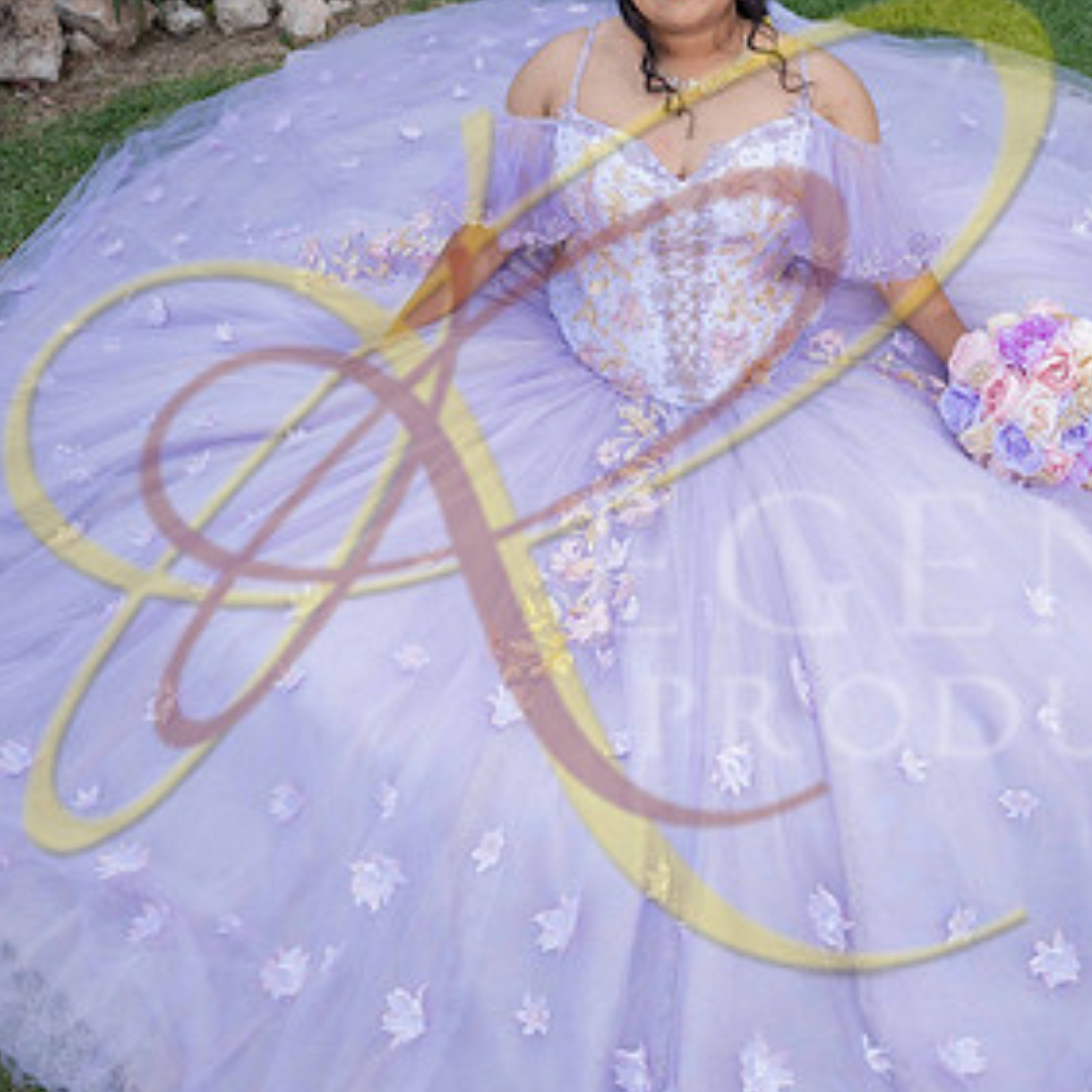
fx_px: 1249
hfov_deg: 46.3
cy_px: 482
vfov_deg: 47.1
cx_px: 747
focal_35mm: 35
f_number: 2.8
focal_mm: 20
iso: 125
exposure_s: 1/640
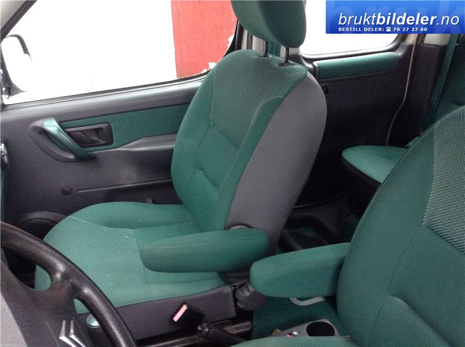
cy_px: 174
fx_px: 442
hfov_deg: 55.4
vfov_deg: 42.8
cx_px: 232
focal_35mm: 33
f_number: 2.4
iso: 200
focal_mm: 3.3
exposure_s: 1/24
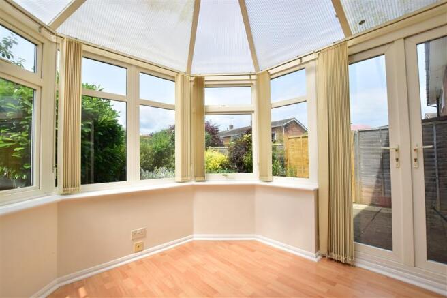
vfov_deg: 77.3
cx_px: 224
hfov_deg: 100.4
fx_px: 186
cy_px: 149
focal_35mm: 15
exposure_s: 1/400
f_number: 10
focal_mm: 10
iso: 200
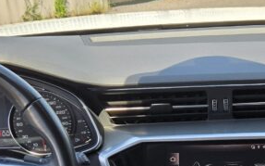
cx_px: 253
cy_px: 202
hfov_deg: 23.0
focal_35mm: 87
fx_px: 628
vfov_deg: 14.5
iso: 80
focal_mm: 5.4
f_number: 1.8
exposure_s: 1/1290
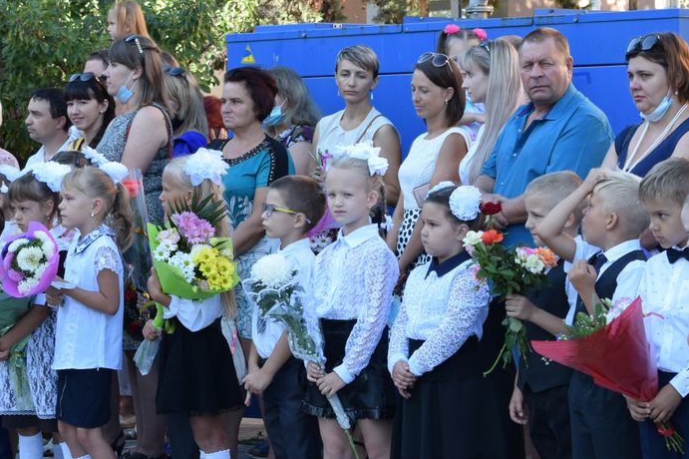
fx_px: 2925
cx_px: 252
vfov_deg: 9.0
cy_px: 193
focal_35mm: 153
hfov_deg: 13.4
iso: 400
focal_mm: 55
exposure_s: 1/200
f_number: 7.1
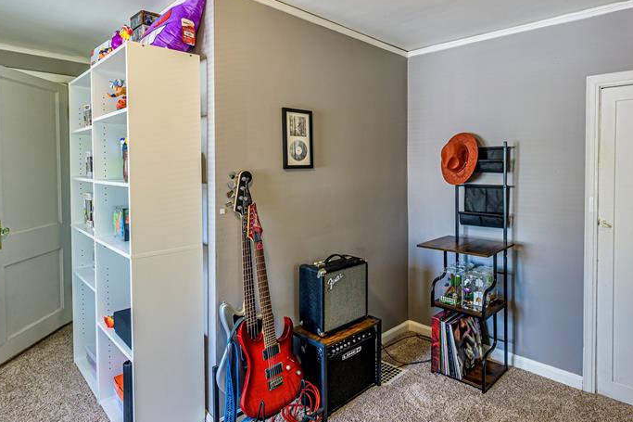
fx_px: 369
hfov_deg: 79.9
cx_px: 390
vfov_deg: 59.1
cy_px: 173
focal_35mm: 21
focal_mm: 14
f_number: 8
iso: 200
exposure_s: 1/5
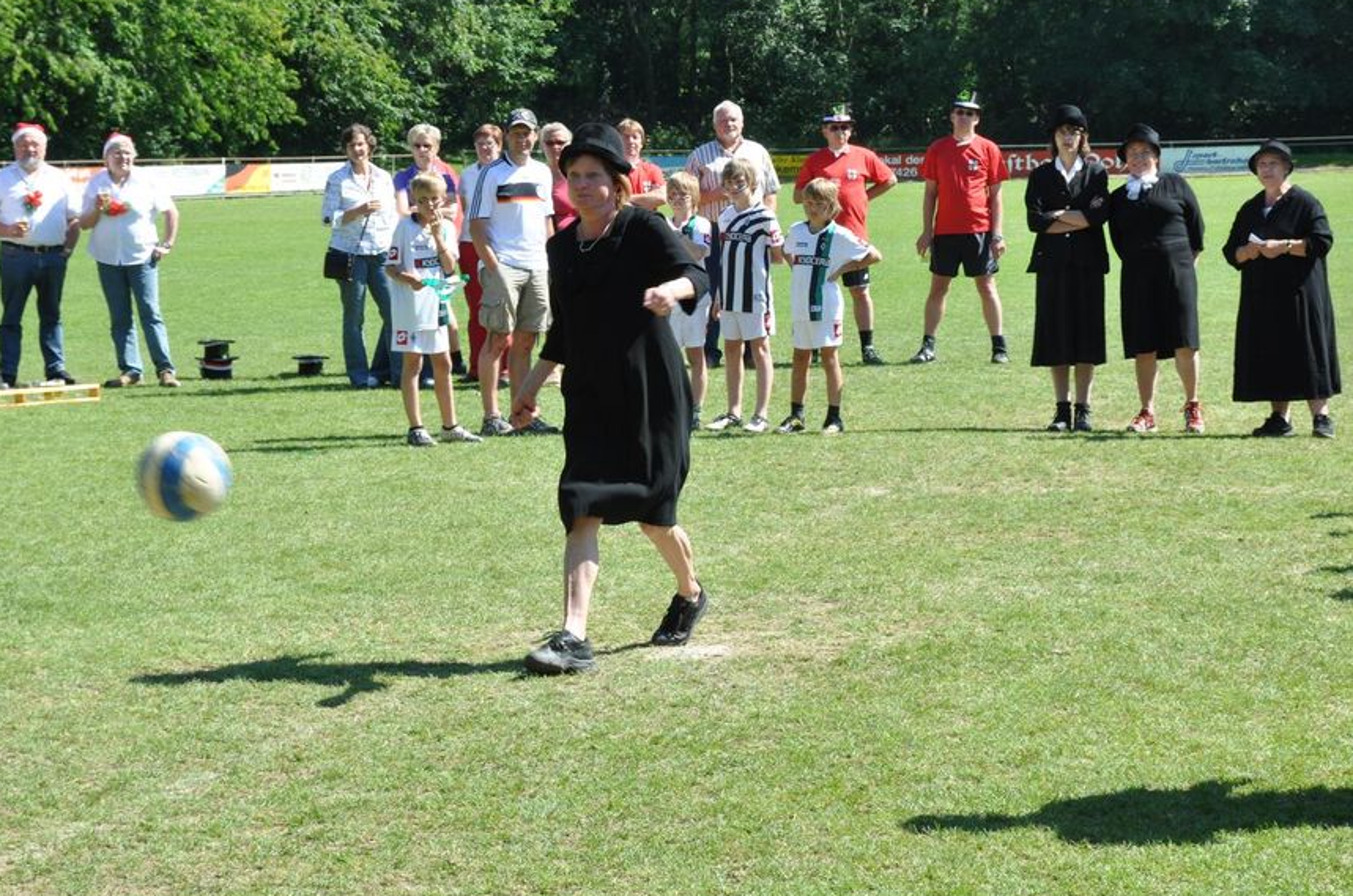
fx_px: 3488
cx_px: 624
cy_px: 391
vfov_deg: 14.6
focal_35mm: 93
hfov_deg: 21.9
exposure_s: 1/125
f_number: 11
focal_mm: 52
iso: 200
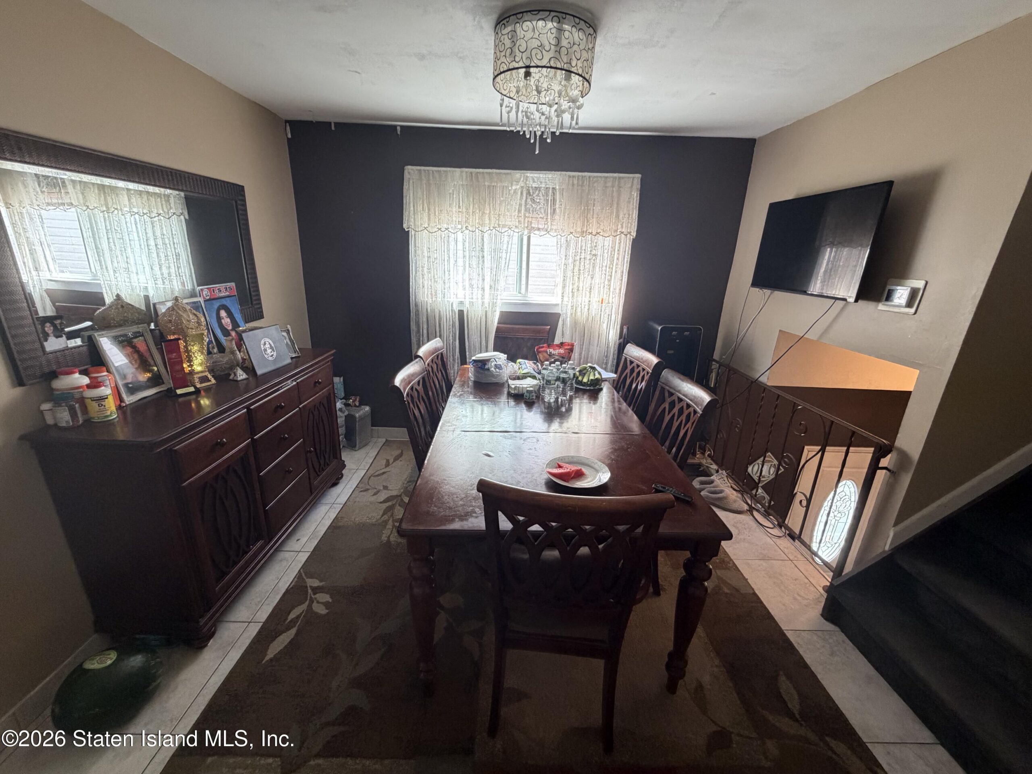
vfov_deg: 85.7
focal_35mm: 14
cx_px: 516
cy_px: 387
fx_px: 417
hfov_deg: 102.1
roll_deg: -1.5
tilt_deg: -17.9
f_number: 2.2
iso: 320
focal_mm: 2.22
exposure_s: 1/87
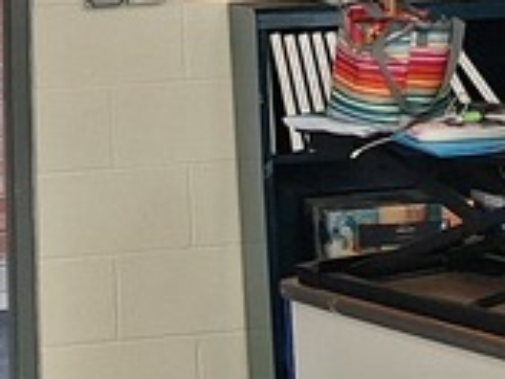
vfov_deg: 9.7
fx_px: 1955
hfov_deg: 14.6
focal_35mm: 134
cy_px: -554
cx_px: 72
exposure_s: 1/120
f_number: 1.8
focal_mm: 5.54
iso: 80
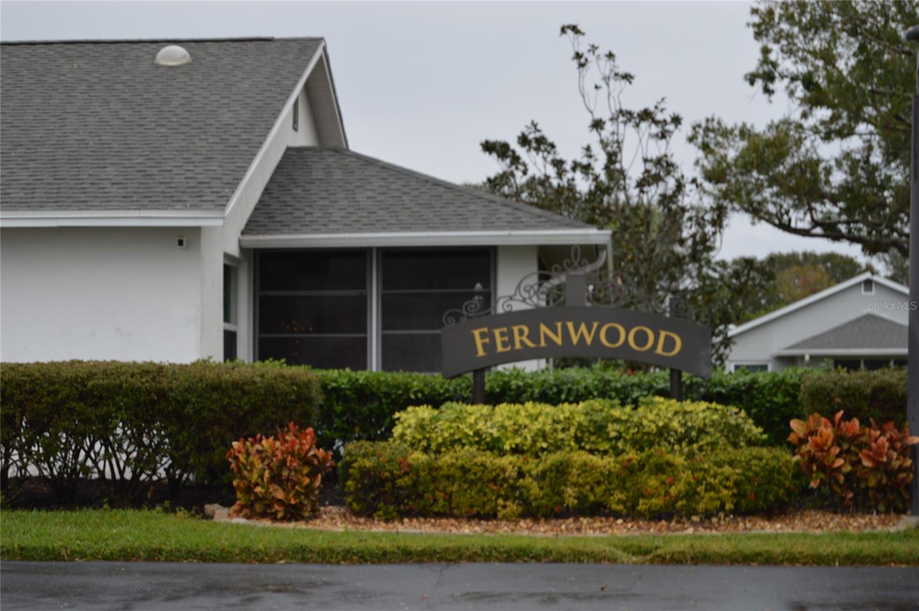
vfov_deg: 16.5
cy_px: 306
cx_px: 460
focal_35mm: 82
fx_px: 2104
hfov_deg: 24.6
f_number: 5.6
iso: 125
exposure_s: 1/125
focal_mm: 55
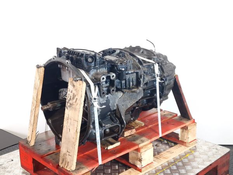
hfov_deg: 73.9
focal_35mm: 23
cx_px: 116
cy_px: 88
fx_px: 155
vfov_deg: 58.9
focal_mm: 6.4
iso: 100
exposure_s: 1/50
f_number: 1.8
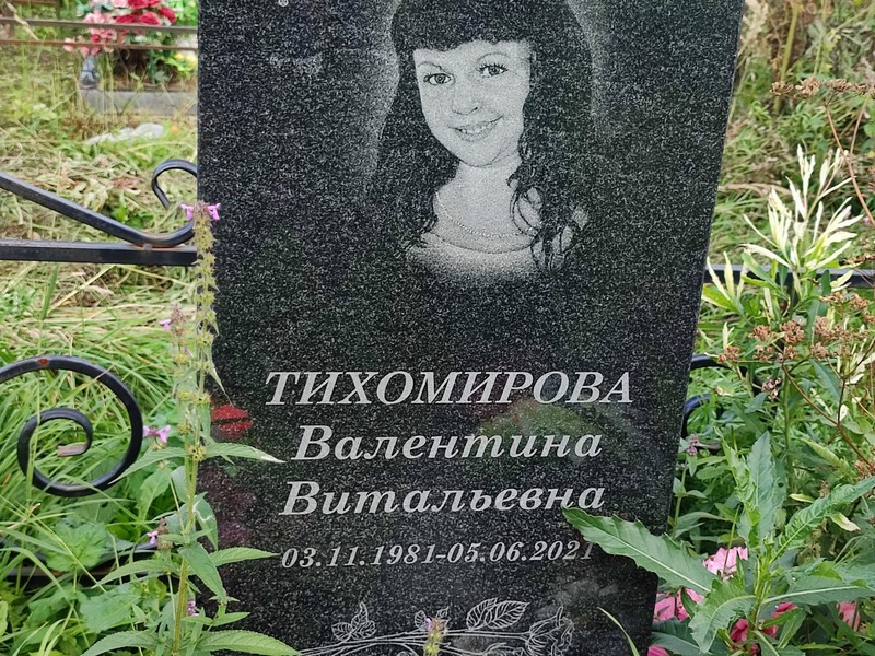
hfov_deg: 69.4
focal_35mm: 25
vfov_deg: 54.9
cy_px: 328
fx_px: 632
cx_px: 438
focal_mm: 6.04
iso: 50
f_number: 1.9
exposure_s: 1/101
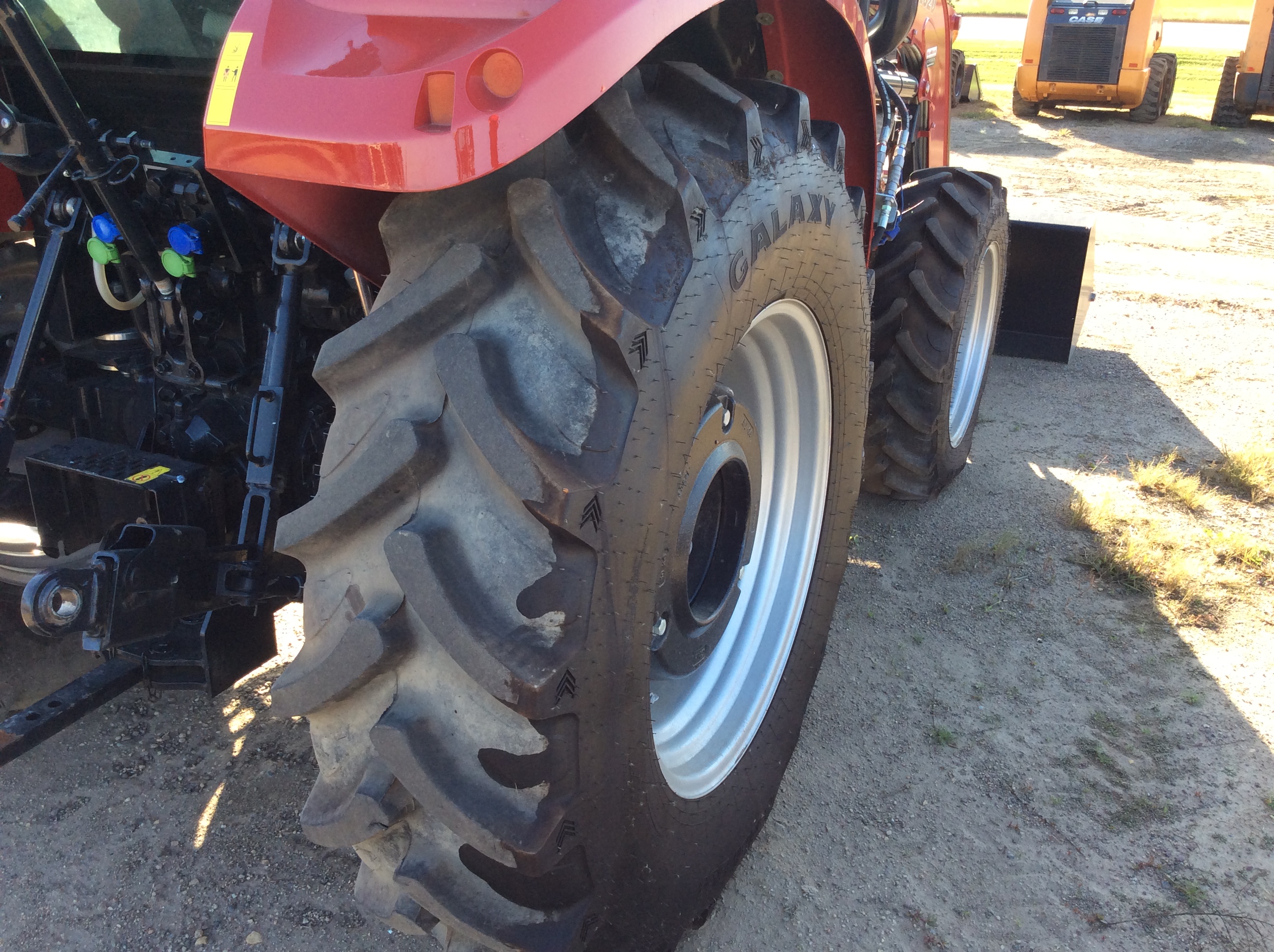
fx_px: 1176
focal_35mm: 32
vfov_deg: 44.1
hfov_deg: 56.9
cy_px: 476
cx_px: 637
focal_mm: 3.3
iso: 32
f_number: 2.4
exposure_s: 1/159
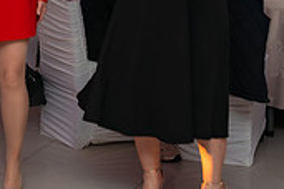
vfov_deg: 10.7
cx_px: -10
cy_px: -48
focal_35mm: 126
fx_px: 994
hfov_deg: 15.9
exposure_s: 1/200
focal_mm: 30
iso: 1600
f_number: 2.8
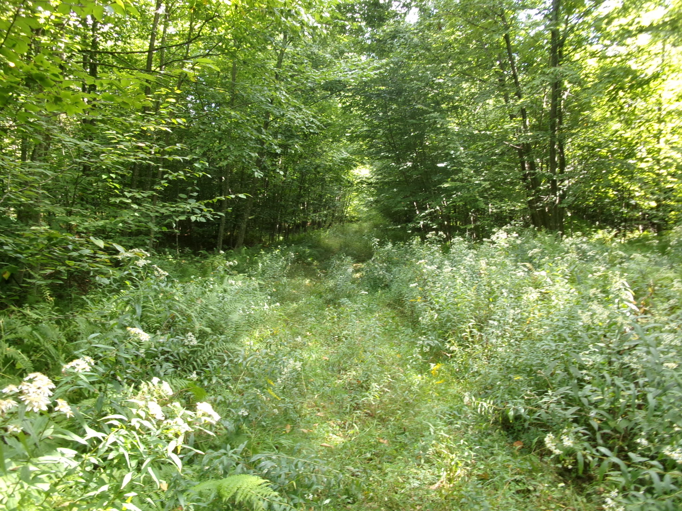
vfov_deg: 49.7
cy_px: 256
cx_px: 341
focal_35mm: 28
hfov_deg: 63.4
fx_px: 552
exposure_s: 1/34
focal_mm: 5.1
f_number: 3.9
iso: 115
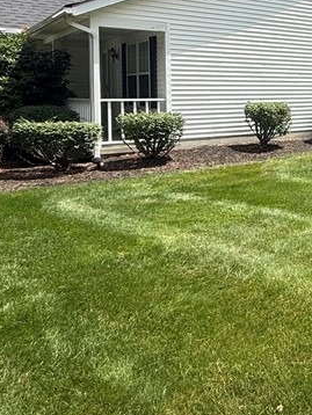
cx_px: 460
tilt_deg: -2.4
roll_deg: -1.0
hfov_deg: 26.6
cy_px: 107
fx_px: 480
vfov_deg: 45.3
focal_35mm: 40
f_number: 2.2
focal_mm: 2.22
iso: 50
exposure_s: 1/985
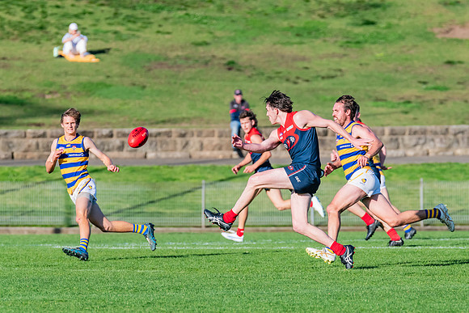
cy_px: 158
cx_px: 291
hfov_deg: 4.0
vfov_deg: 2.7
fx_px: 6759
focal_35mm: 519
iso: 800
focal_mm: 380
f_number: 8
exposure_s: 1/1600
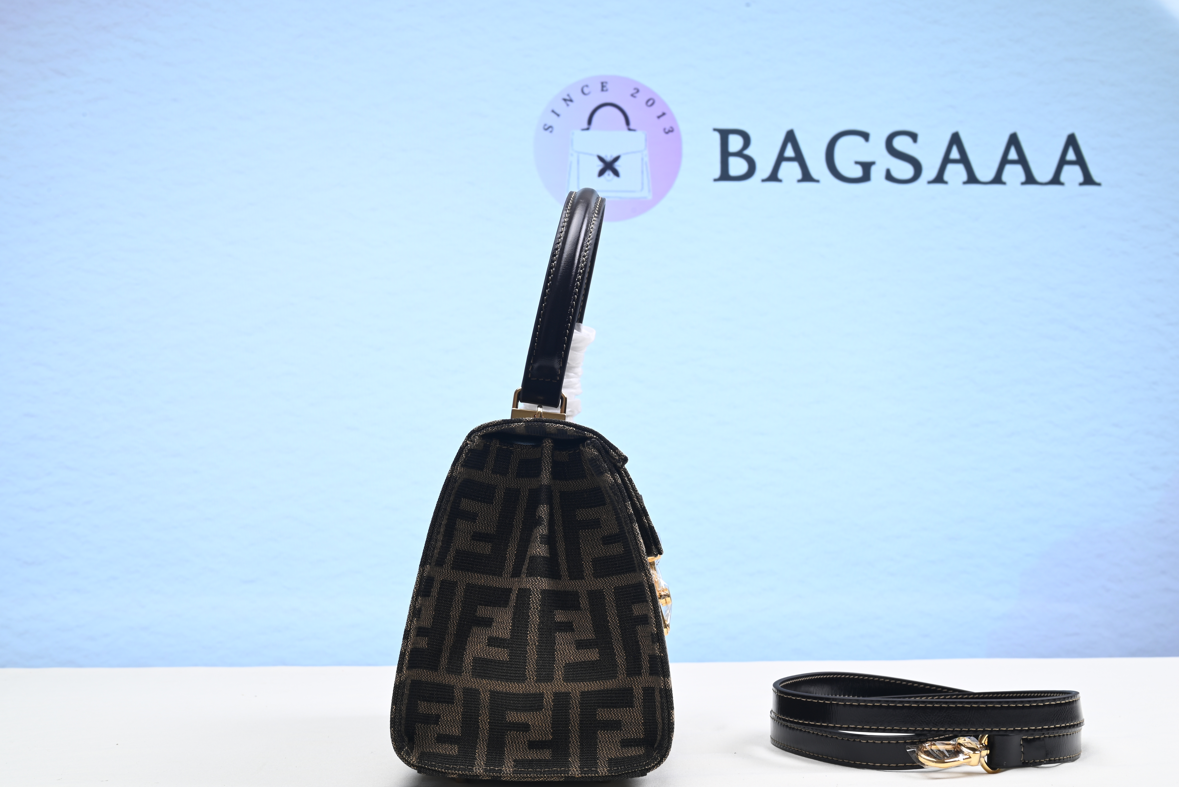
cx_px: 590
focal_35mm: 43
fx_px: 1409
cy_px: 394
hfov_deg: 45.4
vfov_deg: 31.2
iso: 100
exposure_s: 1/2
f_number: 16
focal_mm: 43
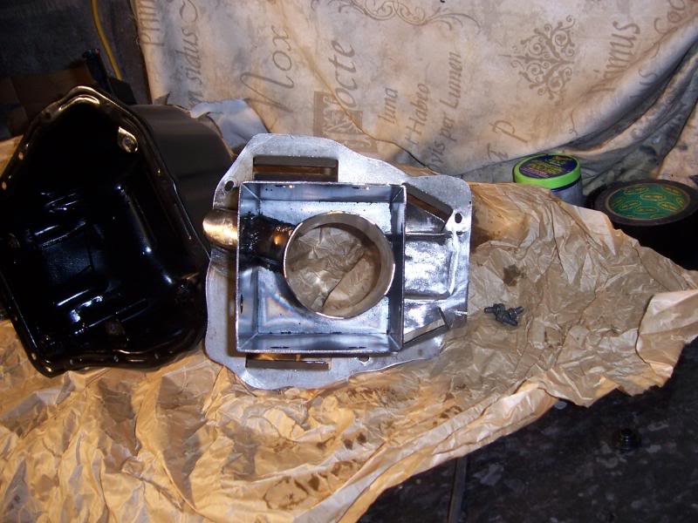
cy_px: 262
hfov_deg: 51.4
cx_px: 349
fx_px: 726
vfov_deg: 39.7
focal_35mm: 36
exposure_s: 1/60
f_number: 3
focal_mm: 6
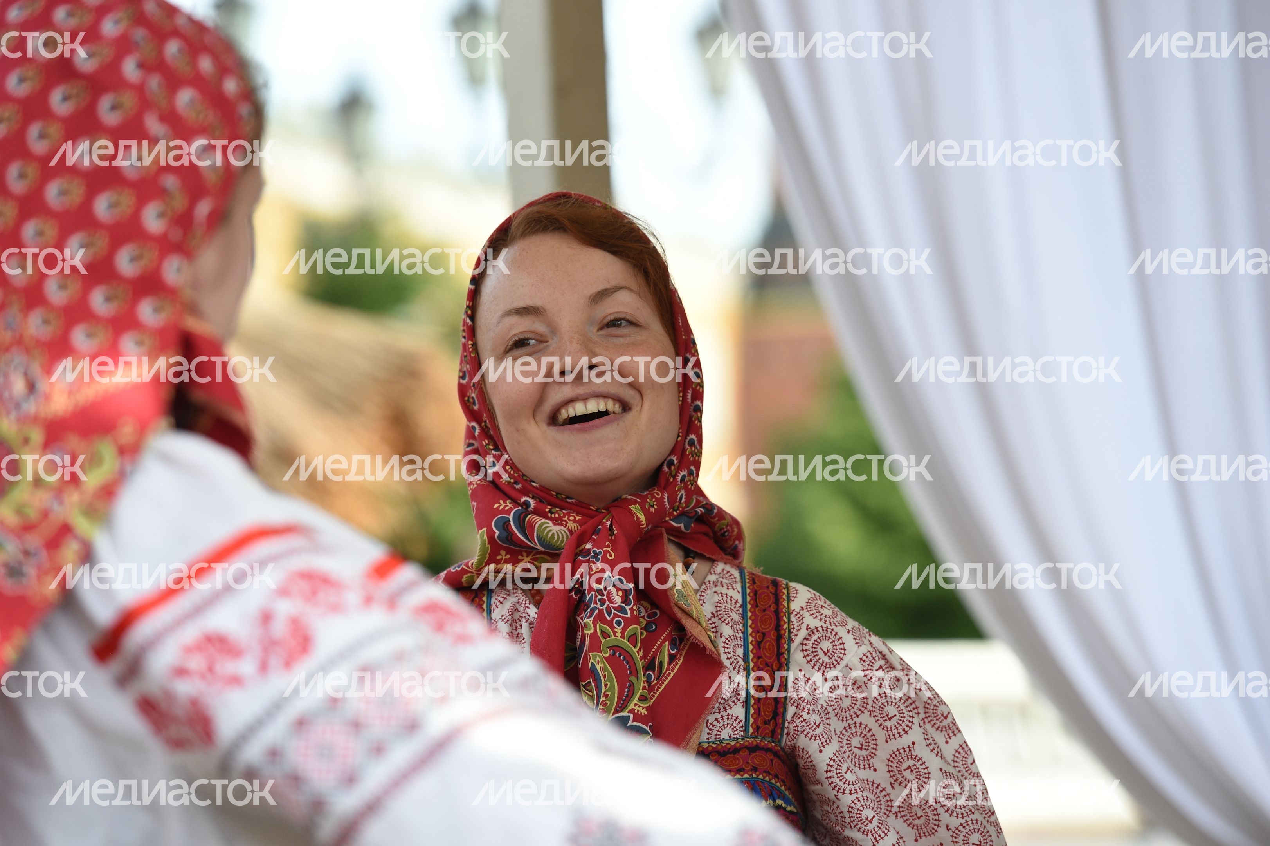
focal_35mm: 175
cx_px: 635
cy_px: 423
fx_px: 6170
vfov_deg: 7.8
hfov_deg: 11.8
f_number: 4.5
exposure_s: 1/1600
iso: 1250
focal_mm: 175
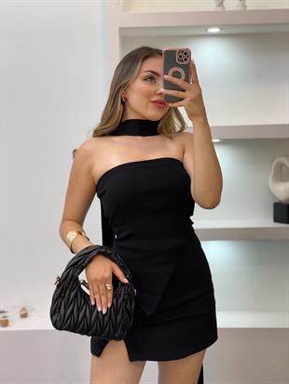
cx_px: 144
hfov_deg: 28.0
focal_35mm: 52
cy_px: 192
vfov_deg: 36.8
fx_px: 579
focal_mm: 6
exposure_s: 1/100
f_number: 2
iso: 100
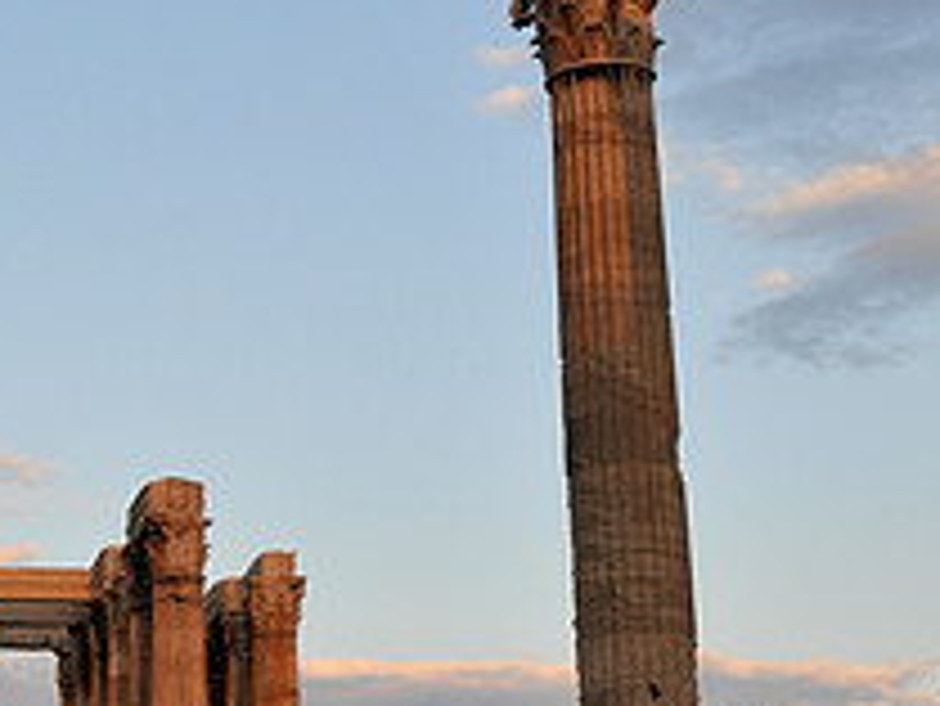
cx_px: 99
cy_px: 344
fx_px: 2391
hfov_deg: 21.7
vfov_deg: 16.8
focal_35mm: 88
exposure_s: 1/250
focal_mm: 22
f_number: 8
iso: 400
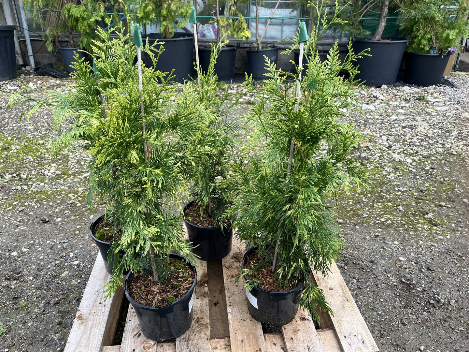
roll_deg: -0.4
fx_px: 352
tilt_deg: -28.1
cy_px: 176
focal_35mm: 26
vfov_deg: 53.1
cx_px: 234
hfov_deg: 67.3
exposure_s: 1/373
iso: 50
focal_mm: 5.1
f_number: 1.6
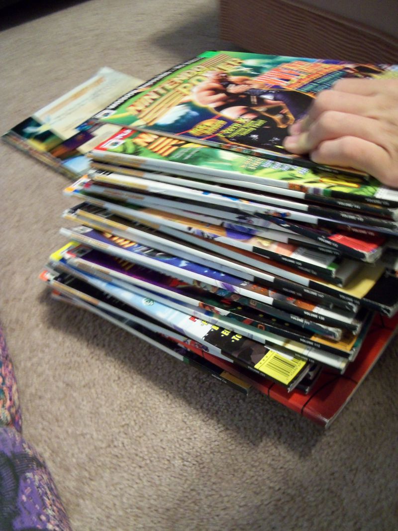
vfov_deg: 52.6
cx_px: 199
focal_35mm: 35
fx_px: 537
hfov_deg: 40.7
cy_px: 266
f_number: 3.5
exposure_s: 1/8
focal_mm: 6.2
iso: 400
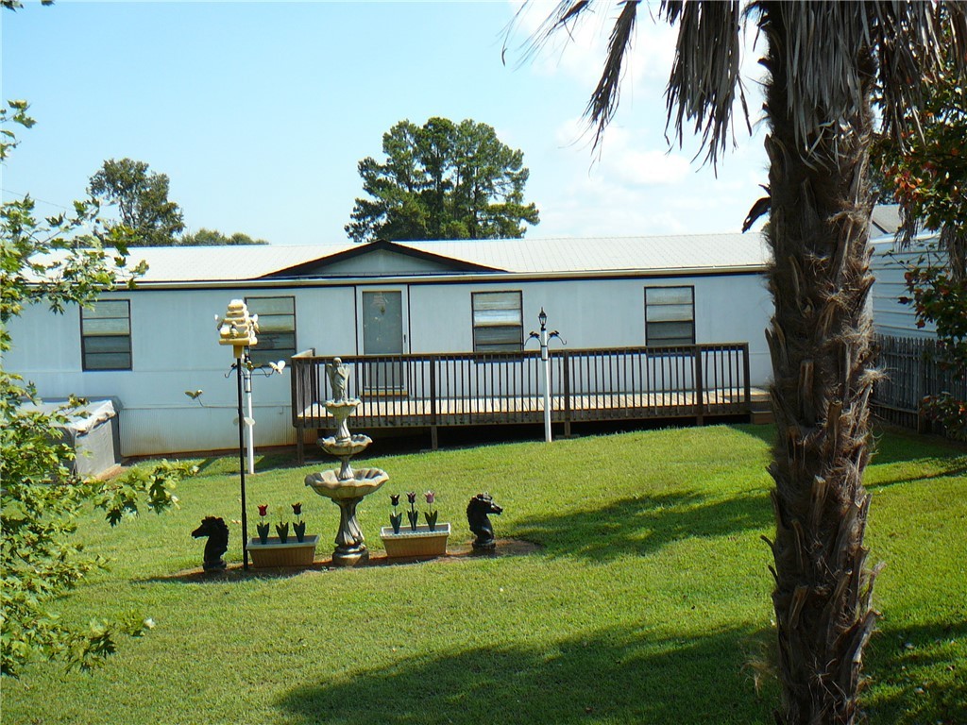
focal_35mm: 38
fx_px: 1062
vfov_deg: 37.7
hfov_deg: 49.0
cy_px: 362
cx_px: 484
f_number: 3
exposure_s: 1/640
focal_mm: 5.6
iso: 80
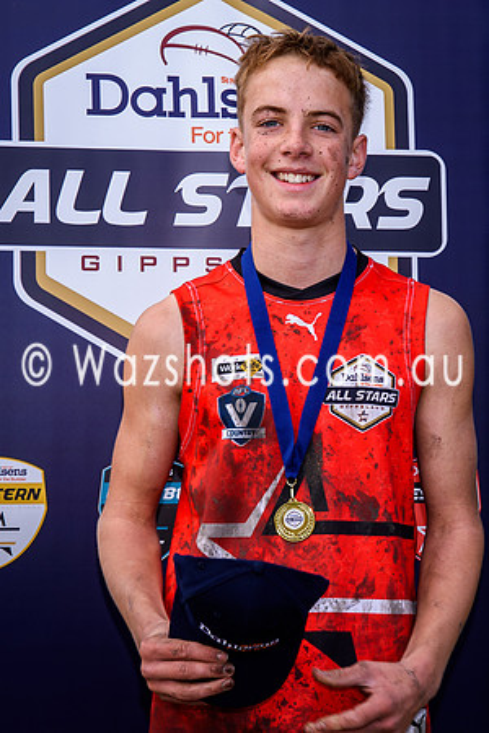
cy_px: 376
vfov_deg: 15.1
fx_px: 2768
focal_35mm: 136
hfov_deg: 10.1
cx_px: 320
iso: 100
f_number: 5.6
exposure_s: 1/160
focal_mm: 48
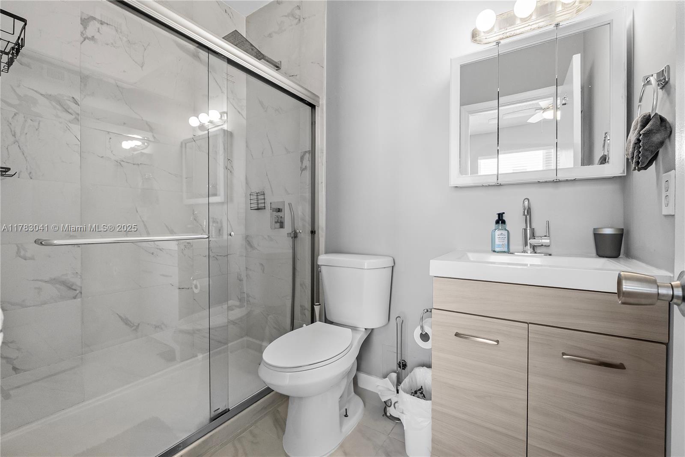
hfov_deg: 100.4
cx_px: 342
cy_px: 228
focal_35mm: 15
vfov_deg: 77.3
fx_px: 285
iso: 800
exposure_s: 1/125
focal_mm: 10
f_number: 5
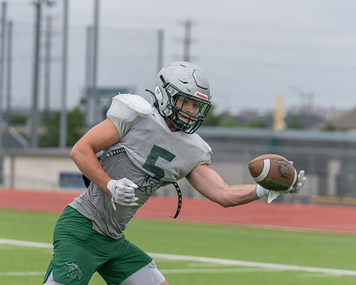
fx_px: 2223
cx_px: 165
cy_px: 118
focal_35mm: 211
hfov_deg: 9.2
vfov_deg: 7.3
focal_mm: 134
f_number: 3.5
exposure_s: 1/1250
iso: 200
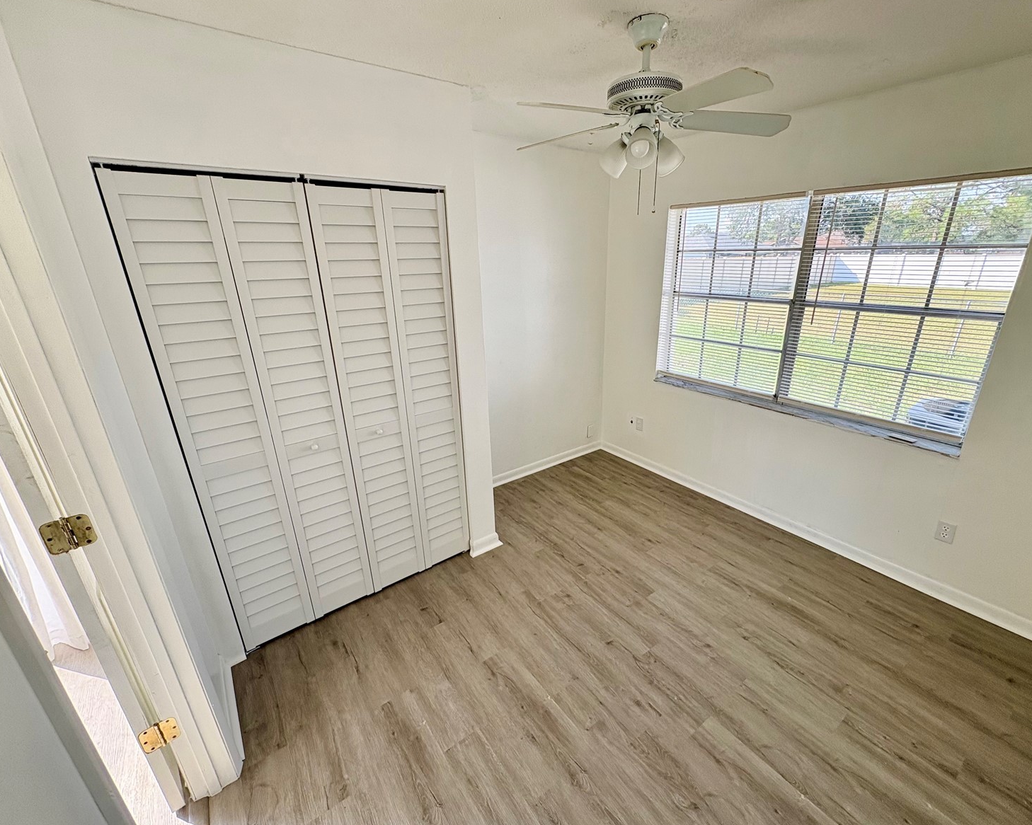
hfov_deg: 96.7
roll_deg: +1.7
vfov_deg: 84.0
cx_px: 542
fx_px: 458
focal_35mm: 15
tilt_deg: -19.3
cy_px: 417
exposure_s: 1/244
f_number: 2.2
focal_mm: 2.22
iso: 40
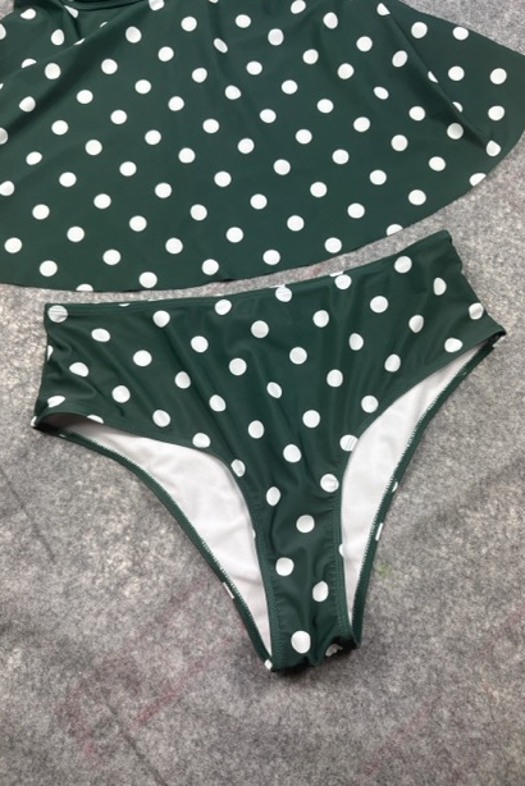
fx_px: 568
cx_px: 270
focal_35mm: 26
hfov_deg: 49.6
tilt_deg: -56.1
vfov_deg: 69.3
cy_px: 378
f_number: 1.78
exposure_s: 1/100
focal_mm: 6.76
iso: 80
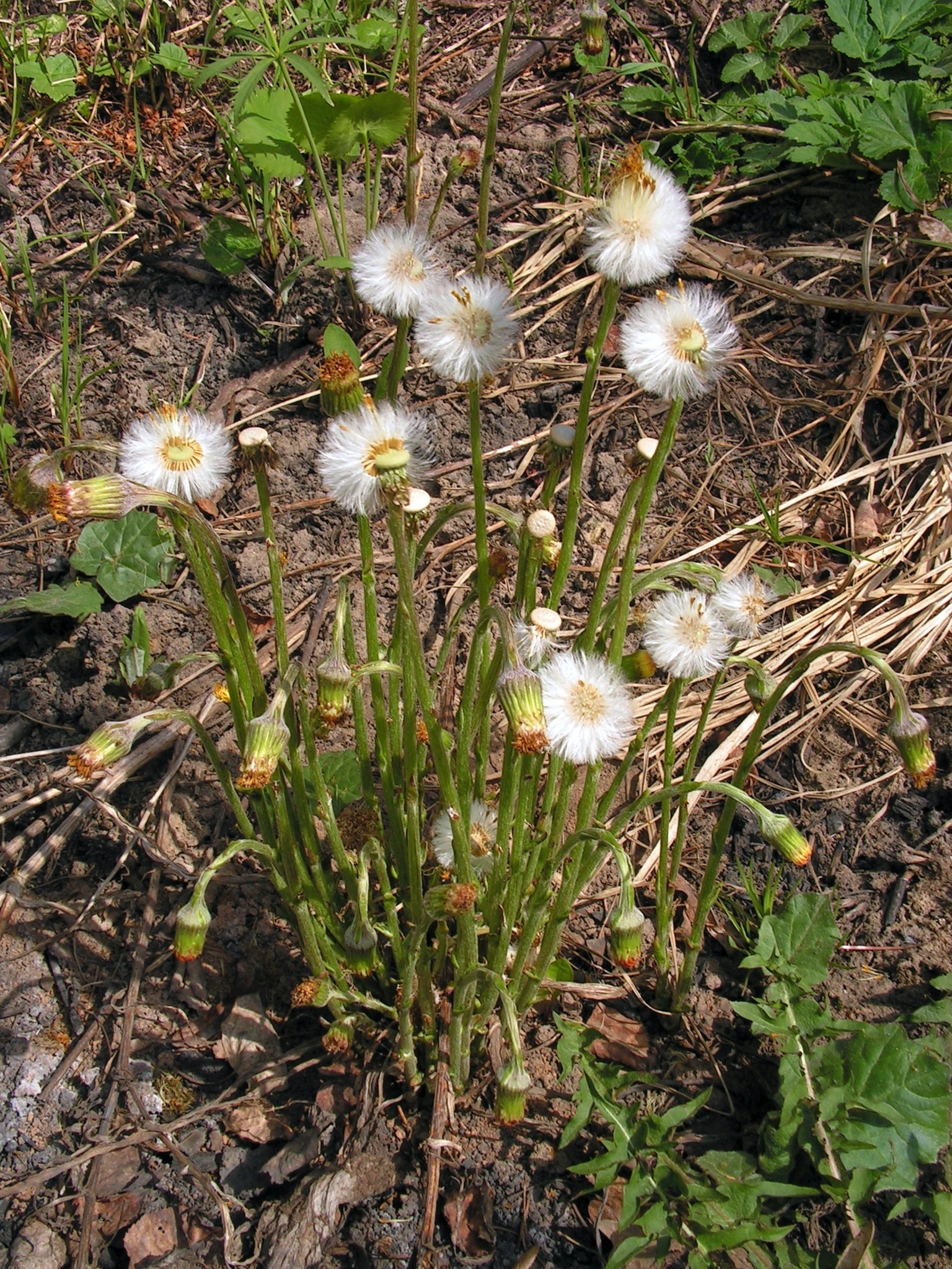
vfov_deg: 39.7
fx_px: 1760
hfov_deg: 30.3
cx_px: 476
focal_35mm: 48
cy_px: 634
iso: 64
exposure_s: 1/200
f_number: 8
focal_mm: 8.1
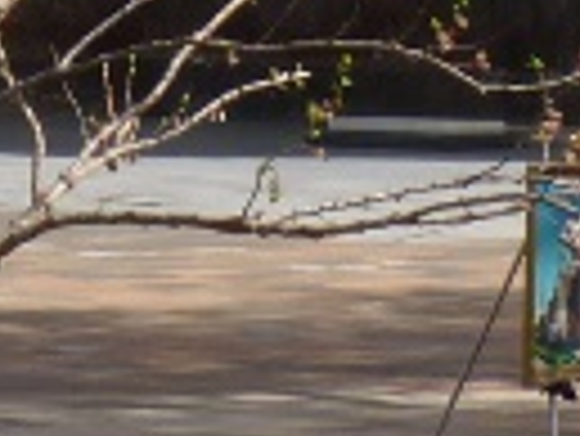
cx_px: -45
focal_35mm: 293
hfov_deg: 6.7
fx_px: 4914
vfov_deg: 4.8
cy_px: -993
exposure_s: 1/320
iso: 80
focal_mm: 6.5
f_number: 5.6
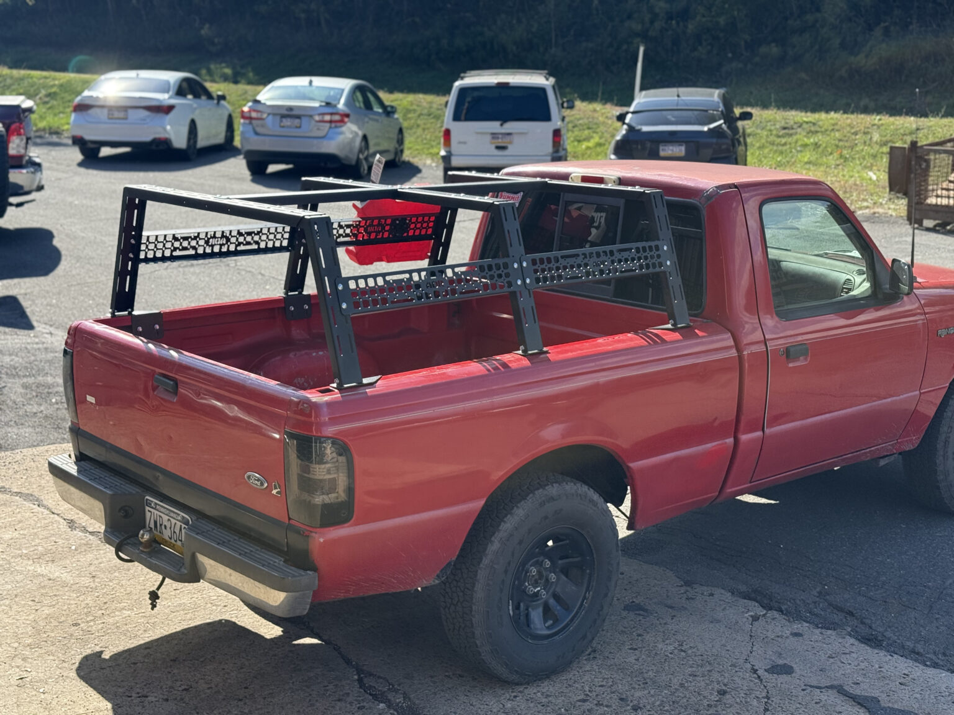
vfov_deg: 30.3
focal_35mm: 48
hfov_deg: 39.7
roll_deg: -0.4
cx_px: 477
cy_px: 358
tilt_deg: -12.0
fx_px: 1323
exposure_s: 1/1931
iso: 80
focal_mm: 6.76
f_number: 1.78
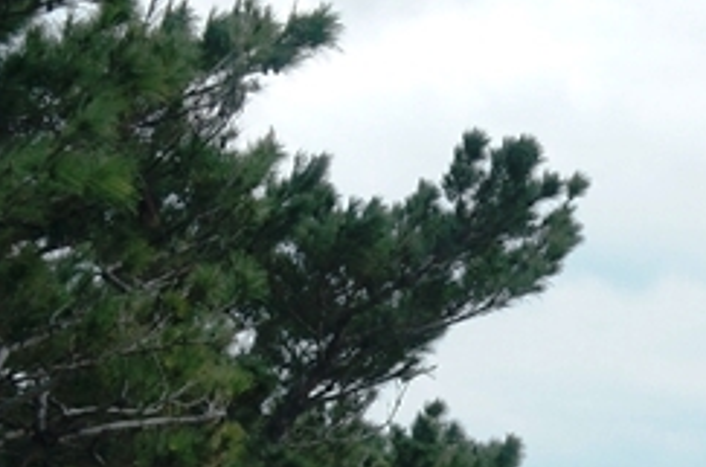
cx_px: 619
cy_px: 466
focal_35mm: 158
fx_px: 3092
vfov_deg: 8.6
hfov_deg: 12.9
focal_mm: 32
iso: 200
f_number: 6.3
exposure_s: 1/400
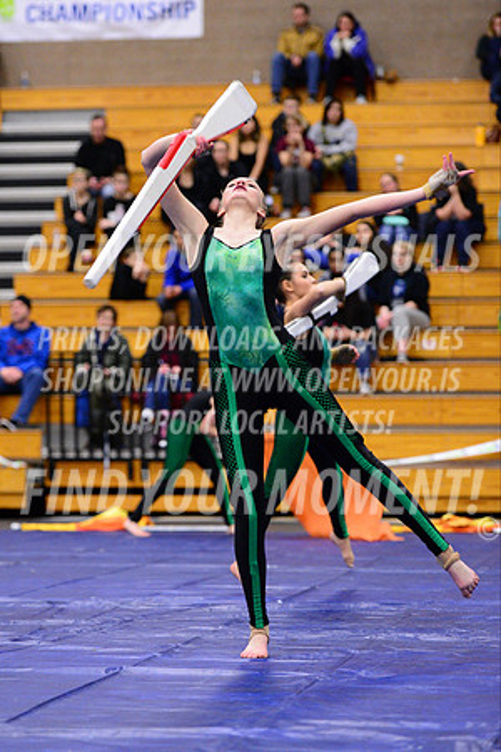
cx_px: 250
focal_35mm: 105
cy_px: 376
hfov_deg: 13.0
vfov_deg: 19.5
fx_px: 2192
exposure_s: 1/320
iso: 6400
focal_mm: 105
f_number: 2.8
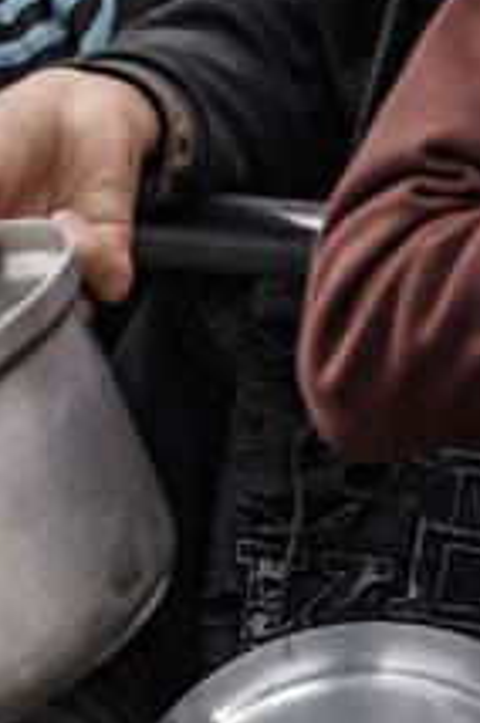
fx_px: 8567
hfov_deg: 3.2
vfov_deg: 4.8
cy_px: 247
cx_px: -196
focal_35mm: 427
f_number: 4
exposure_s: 1/320
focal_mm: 76
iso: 80
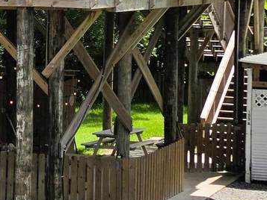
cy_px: 49
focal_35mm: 172
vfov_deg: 8.6
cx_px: 11
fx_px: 1327
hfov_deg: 11.4
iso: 32
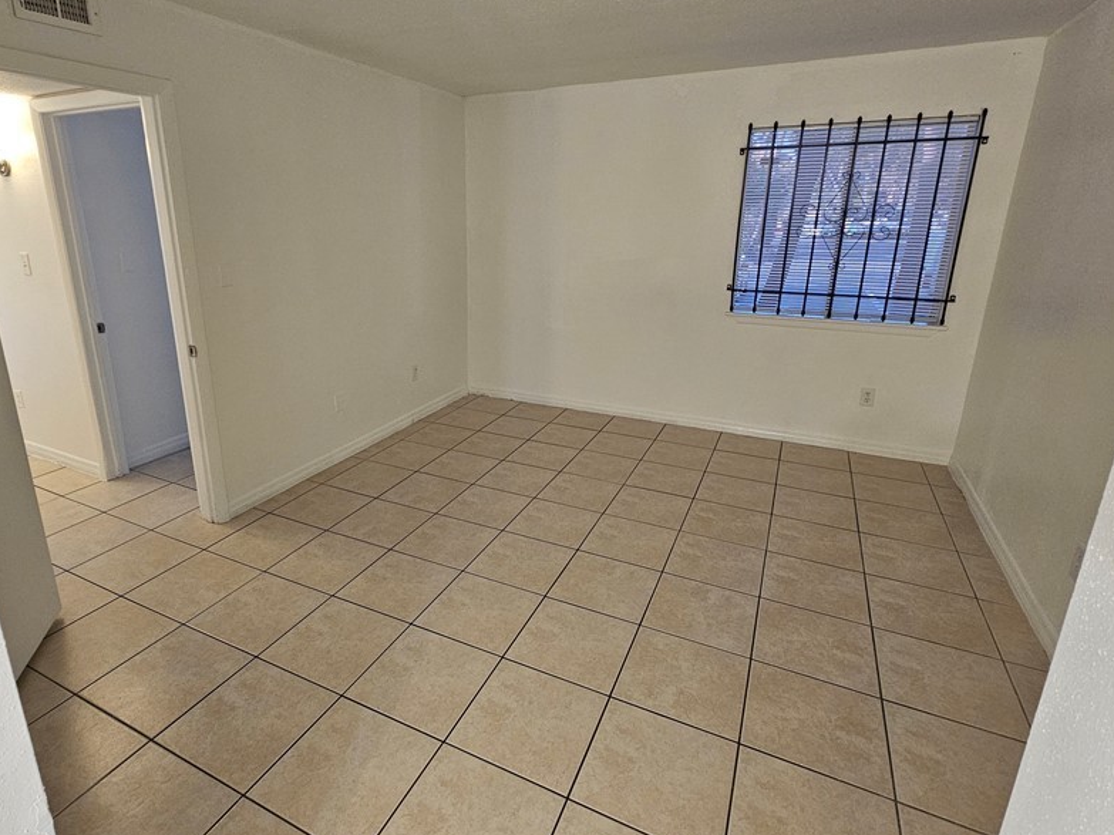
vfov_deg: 74.5
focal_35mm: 17
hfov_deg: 90.7
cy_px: 377
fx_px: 547
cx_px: 495
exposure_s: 1/60
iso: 320
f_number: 2.2
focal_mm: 2.2
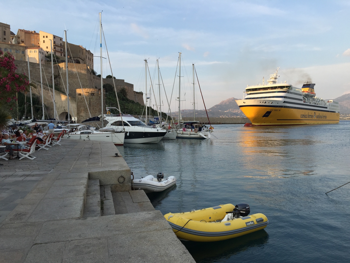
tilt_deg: -1.8
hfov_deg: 61.7
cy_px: 132
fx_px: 293
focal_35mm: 29
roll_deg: -0.7
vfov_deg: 48.2
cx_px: 175
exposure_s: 1/682
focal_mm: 4.15
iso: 32
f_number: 2.2
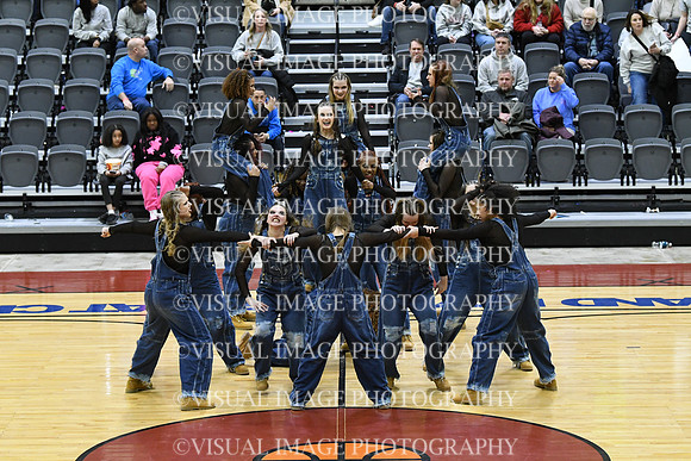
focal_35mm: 129
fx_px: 2477
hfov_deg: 15.9
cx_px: 346
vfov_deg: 10.6
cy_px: 230
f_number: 4
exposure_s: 1/250
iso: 4000
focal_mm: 86
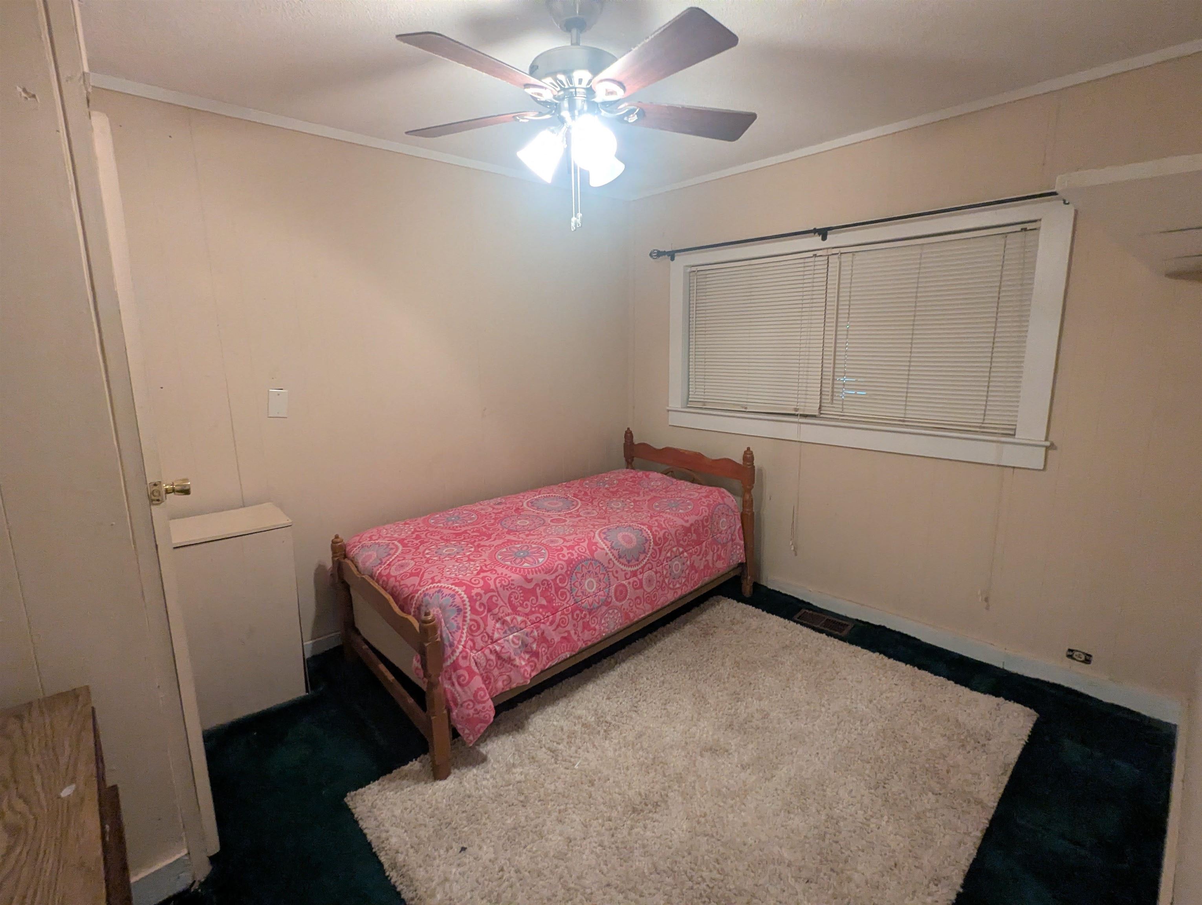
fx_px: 556
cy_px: 452
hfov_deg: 94.4
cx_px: 601
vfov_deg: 78.2
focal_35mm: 16
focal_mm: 2.35
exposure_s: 1/30
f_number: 2.2
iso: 276
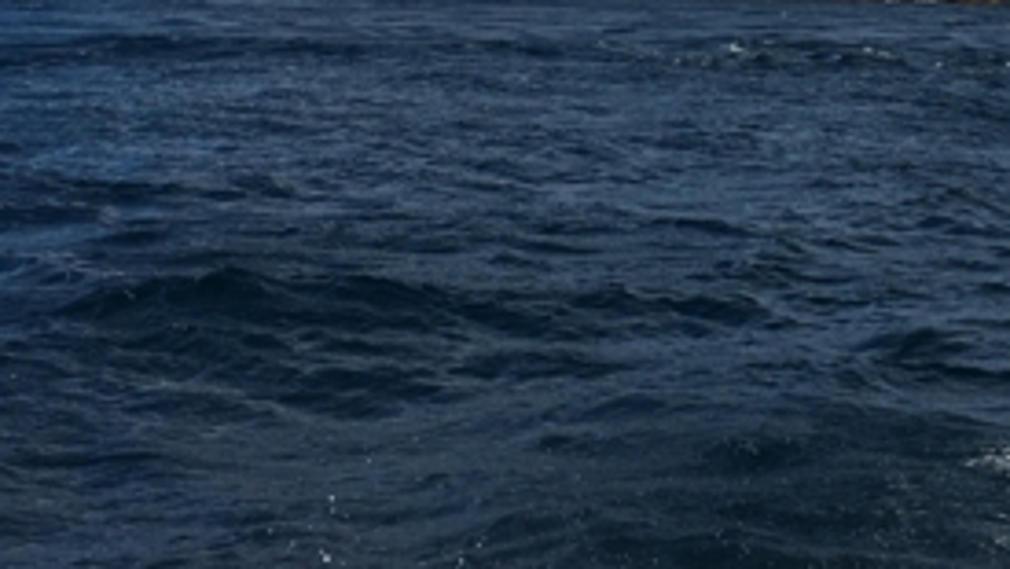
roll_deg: -3.0
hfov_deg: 22.8
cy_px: -143
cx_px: 815
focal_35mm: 92
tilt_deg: +4.8
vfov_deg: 12.8
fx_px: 2465
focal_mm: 4.15
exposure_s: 1/2079
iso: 25
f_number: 2.2
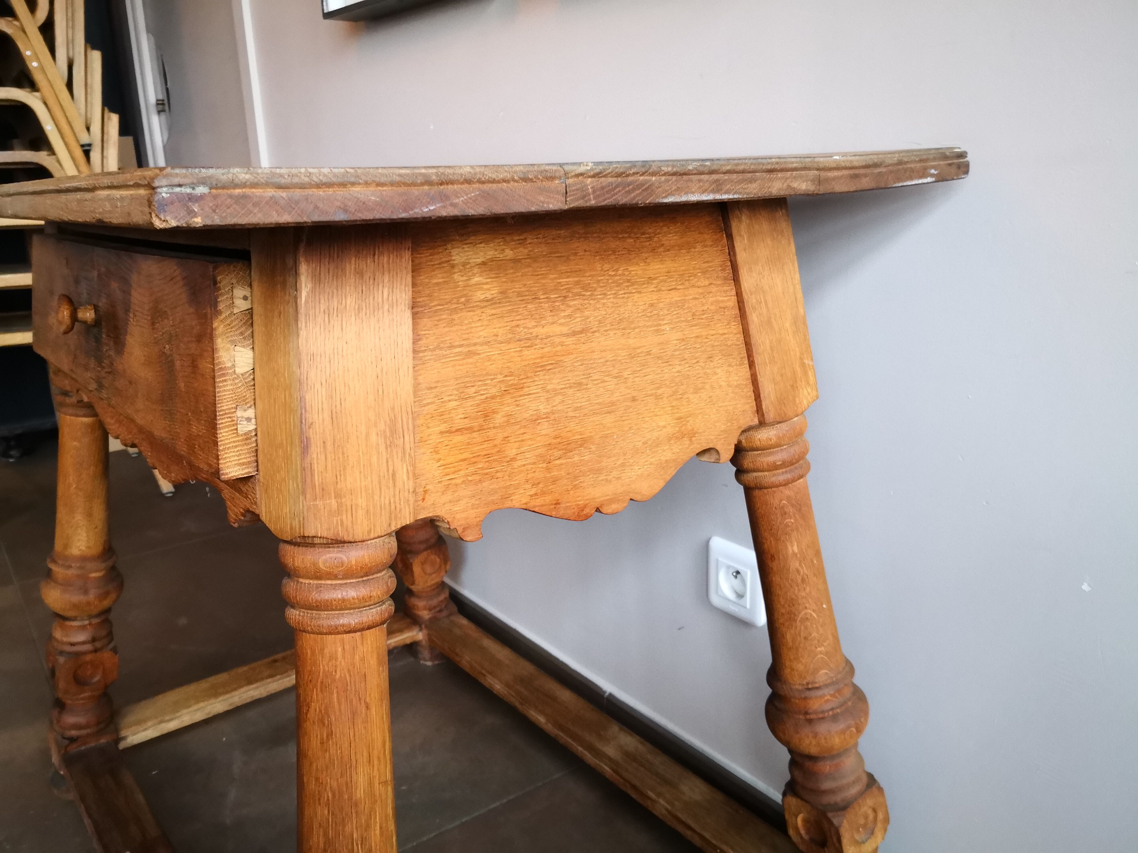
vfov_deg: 51.4
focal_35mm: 27
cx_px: 569
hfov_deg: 65.3
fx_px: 888
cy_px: 426
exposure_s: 1/100
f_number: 1.6
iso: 320
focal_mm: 3.95
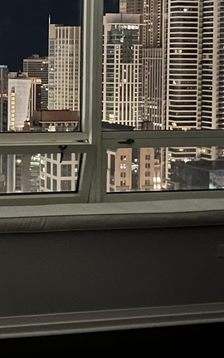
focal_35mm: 92
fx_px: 897
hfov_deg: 13.9
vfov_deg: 22.3
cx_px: -32
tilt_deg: -2.3
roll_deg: -0.3
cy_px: 86
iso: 1600
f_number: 1.6
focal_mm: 5.1
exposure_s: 1/5
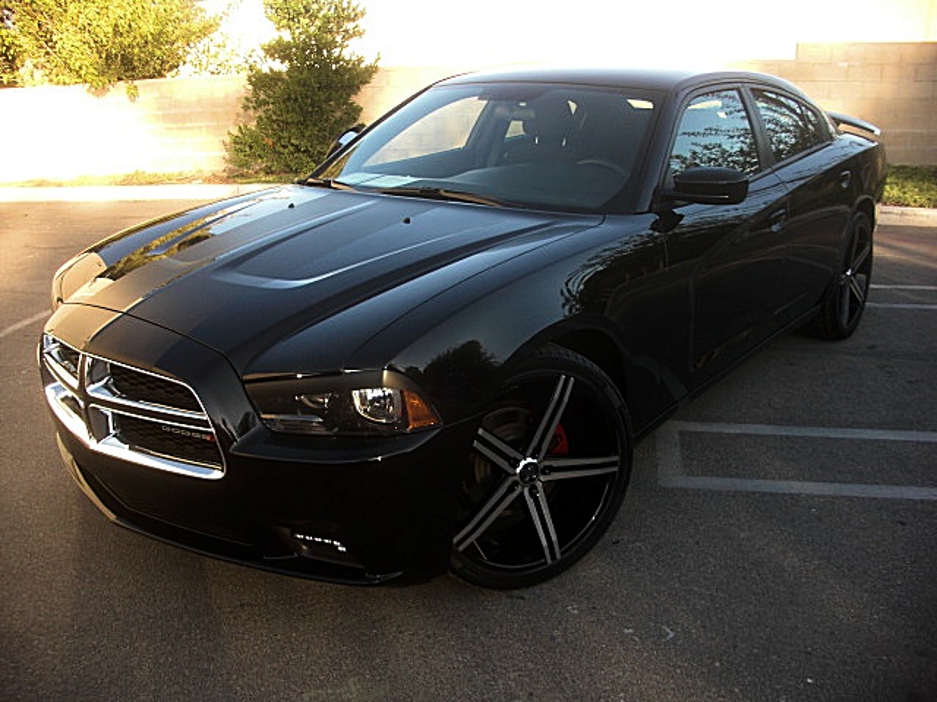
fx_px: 974
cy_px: 351
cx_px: 468
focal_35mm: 36
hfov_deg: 51.4
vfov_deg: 39.7
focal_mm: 6.3
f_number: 2.8
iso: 50
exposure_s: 1/125
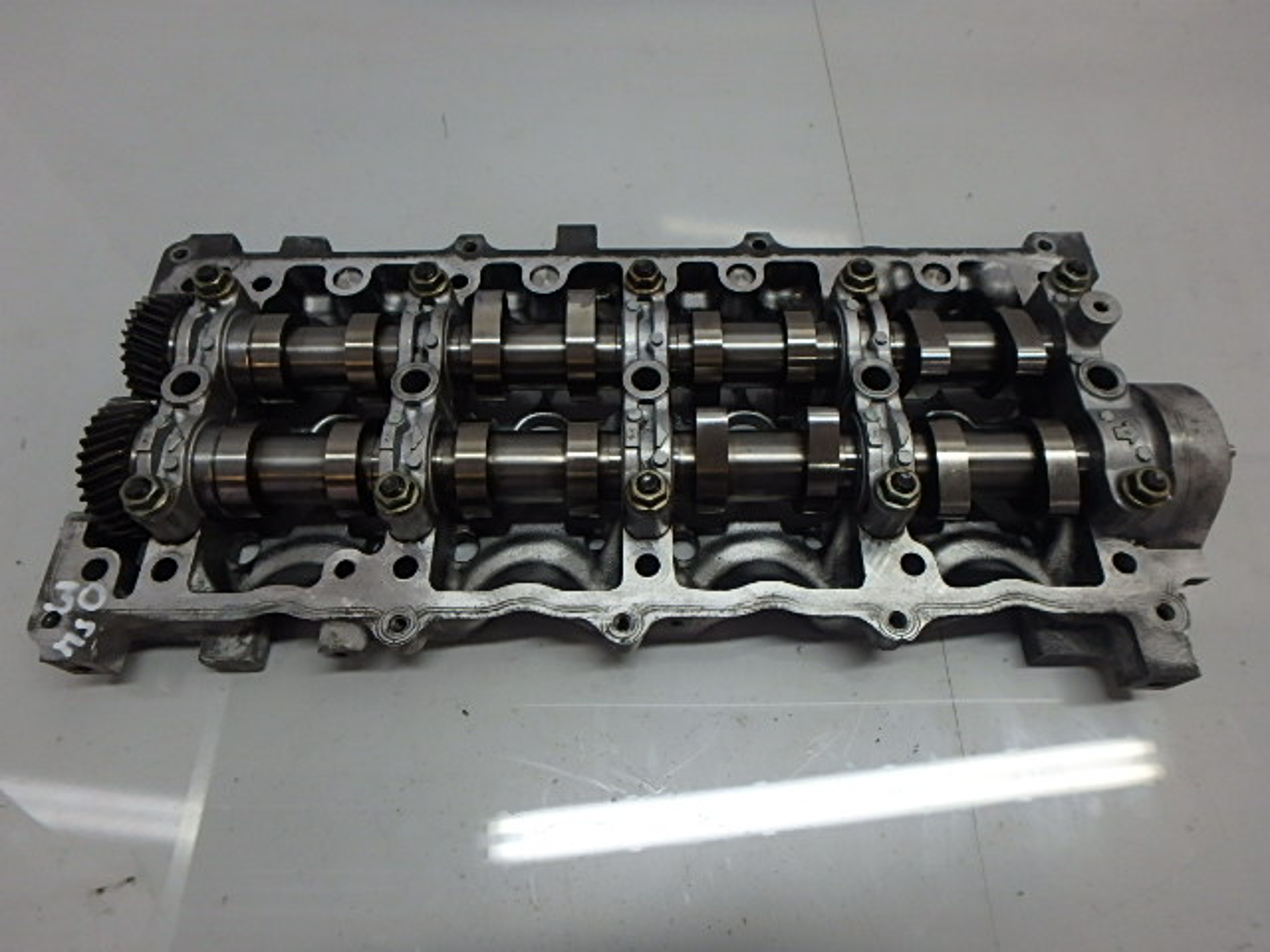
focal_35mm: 21
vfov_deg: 63.4
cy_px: 476
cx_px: 635
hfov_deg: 79.0
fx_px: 770
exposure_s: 1/60
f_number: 3.5
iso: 200
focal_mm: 3.7
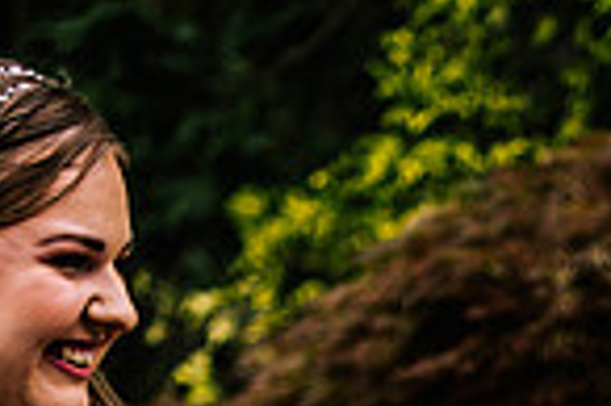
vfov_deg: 9.3
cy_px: 751
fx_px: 2356
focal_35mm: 139
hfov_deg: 14.4
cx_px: 699
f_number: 1.4
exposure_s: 1/4000
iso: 100
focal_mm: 35
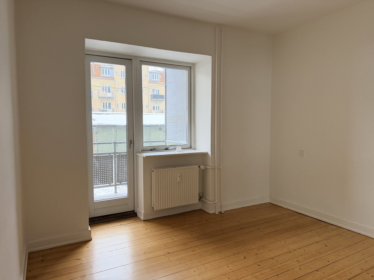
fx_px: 259
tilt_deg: -3.2
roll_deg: +0.3
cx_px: 187
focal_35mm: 24
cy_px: 140
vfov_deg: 56.8
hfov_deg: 71.6
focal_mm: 6.76
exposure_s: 1/111
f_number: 1.78
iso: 200
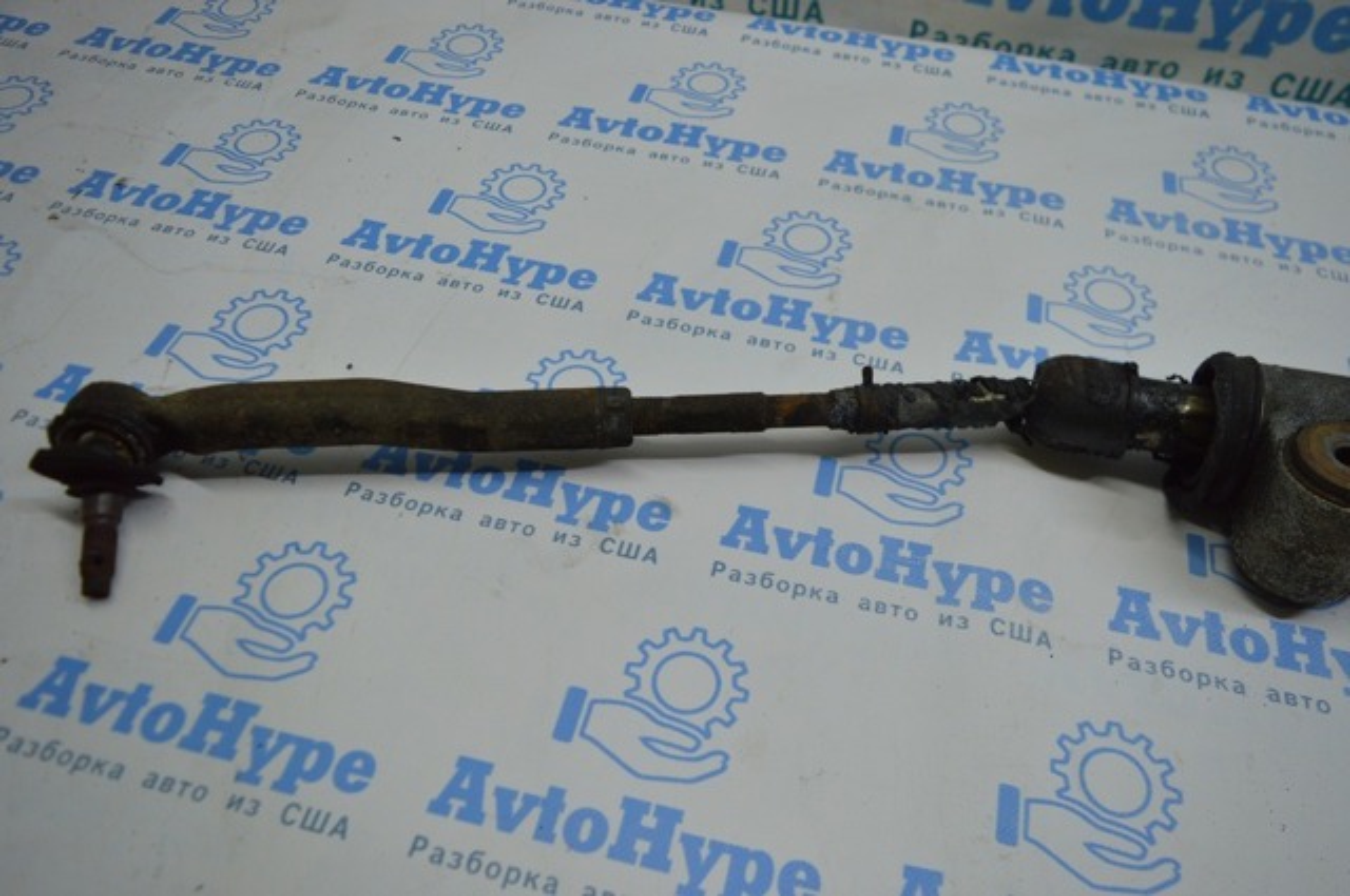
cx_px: 675
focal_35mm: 27
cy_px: 448
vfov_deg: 47.8
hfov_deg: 67.4
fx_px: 1011
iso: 400
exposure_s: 1/200
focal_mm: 18
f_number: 3.5
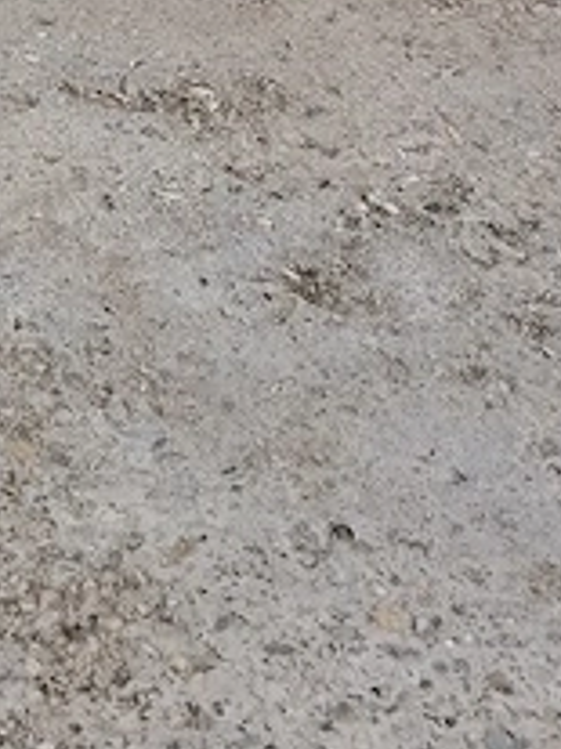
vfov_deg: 17.7
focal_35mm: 89
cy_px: -604
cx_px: -221
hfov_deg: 15.6
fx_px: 1925
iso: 50
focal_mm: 5.54
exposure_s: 1/909
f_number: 1.8
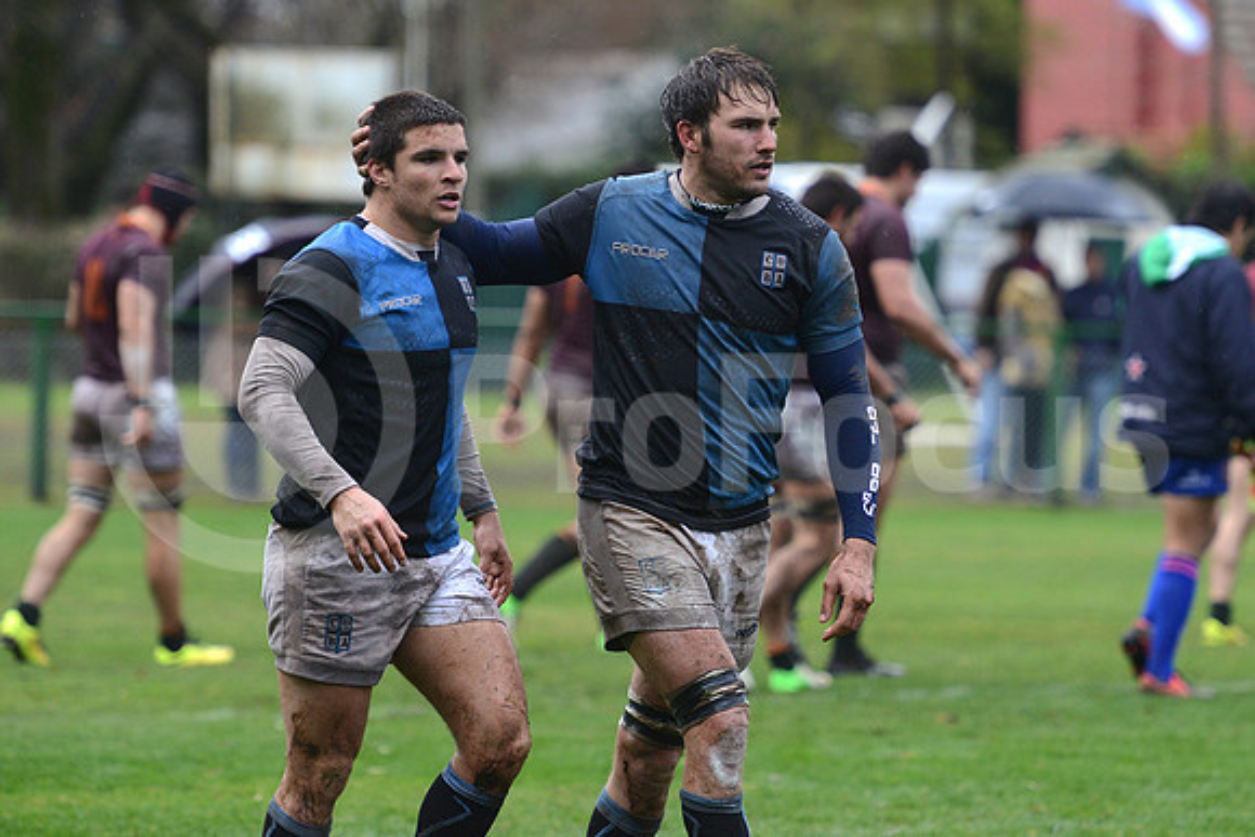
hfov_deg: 9.4
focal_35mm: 220
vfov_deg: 6.2
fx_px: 7671
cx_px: 628
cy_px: 418
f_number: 4
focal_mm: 220
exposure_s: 1/500
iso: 1250
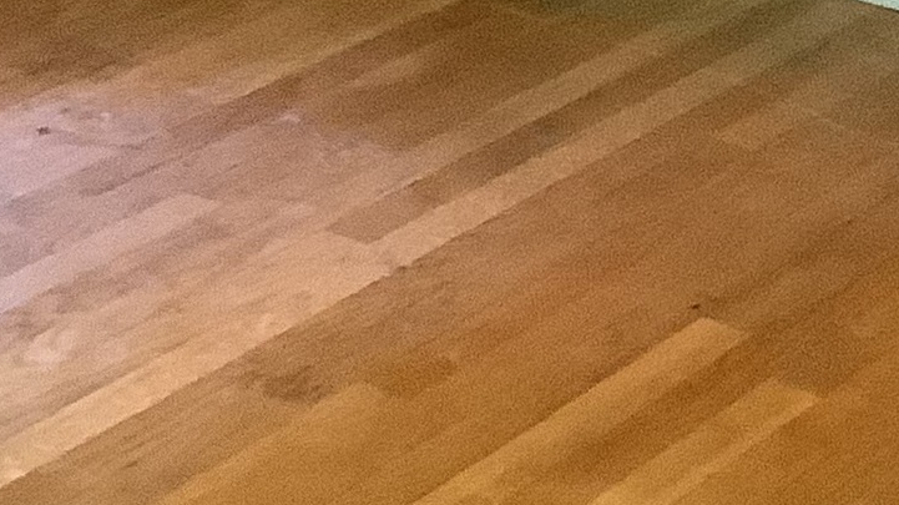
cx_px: 605
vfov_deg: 8.0
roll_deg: -1.4
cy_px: -580
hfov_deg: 14.9
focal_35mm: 144
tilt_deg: -10.4
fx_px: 3432
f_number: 2.4
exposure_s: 1/30
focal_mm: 3.3
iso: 500
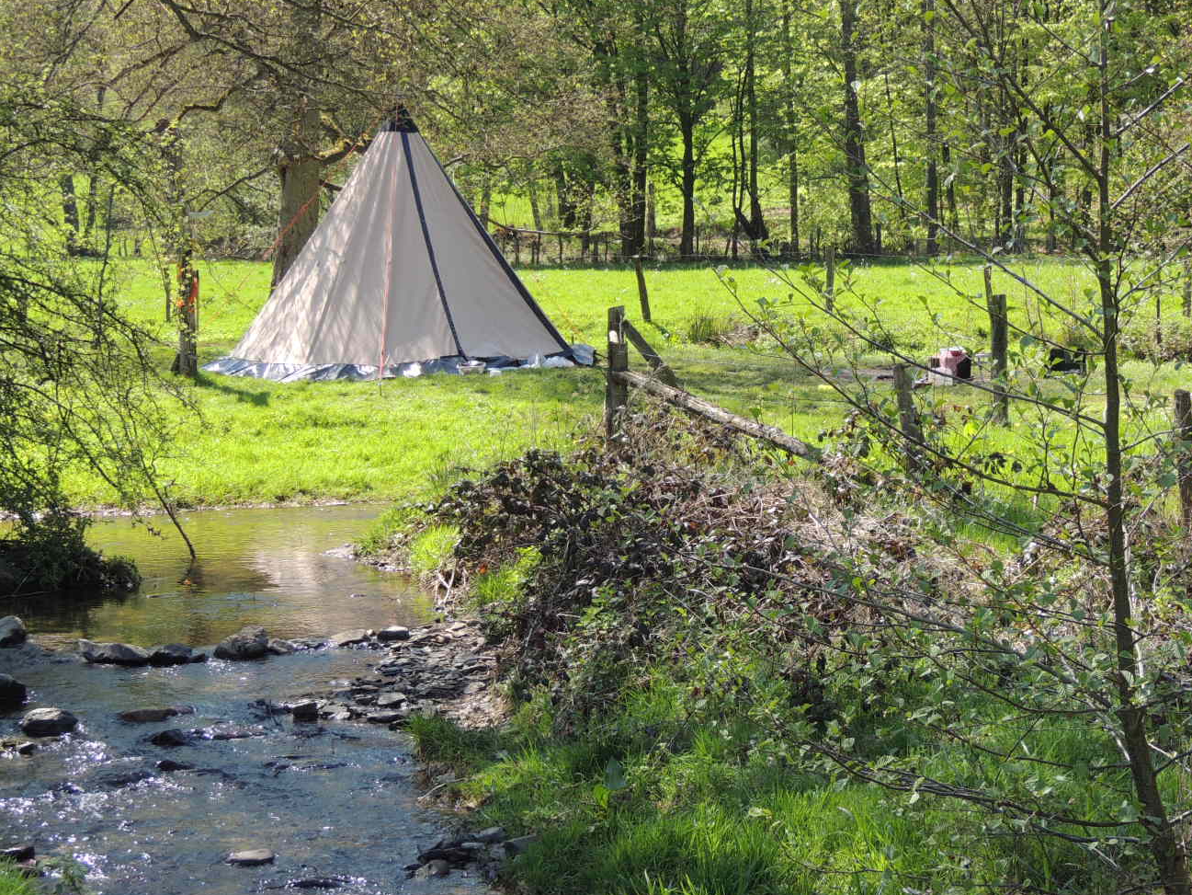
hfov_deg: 26.3
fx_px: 2548
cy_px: 474
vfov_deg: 19.9
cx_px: 631
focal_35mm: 74
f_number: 3.7
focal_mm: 10.7
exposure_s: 1/200
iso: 100
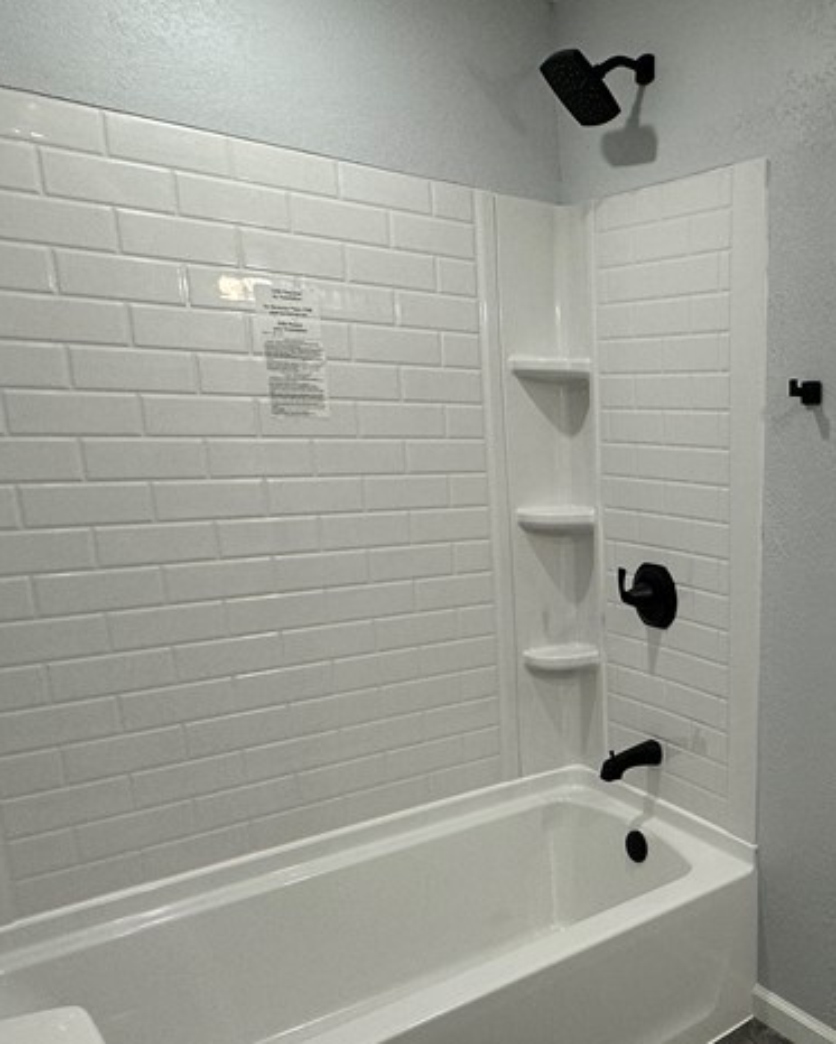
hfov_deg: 42.9
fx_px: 928
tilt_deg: -12.4
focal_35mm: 30
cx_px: 805
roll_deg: -1.2
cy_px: 630
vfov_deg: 58.3
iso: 125
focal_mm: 2.22
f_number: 2.2
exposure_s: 1/120
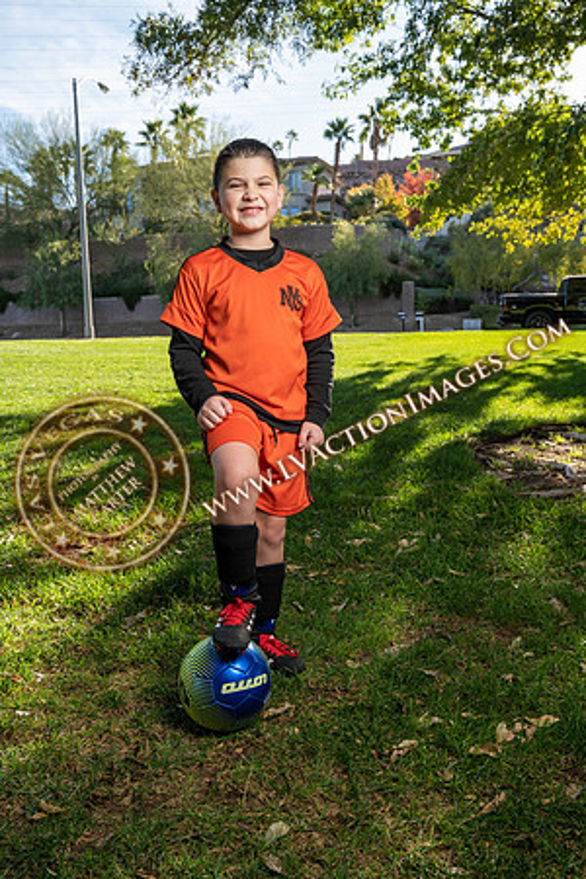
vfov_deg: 61.9
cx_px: 293
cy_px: 440
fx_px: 732
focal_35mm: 30
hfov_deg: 43.6
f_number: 5.6
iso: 100
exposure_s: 1/160
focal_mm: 30
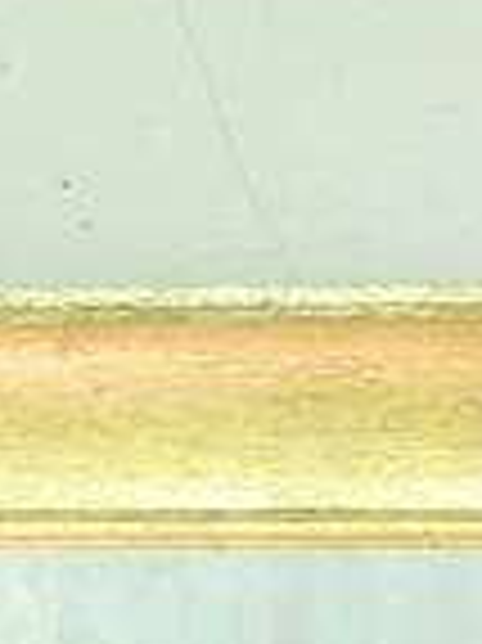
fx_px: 5466
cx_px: 252
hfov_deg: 5.0
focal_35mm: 294
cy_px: 1313
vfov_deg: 6.5
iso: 400
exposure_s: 1/8
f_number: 4
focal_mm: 10.3
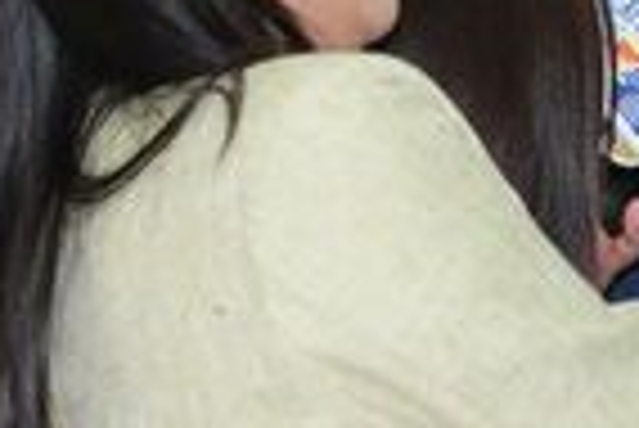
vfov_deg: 5.9
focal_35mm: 233
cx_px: 788
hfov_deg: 8.7
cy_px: -160
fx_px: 4140
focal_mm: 55
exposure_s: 1/160
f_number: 2.8
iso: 800
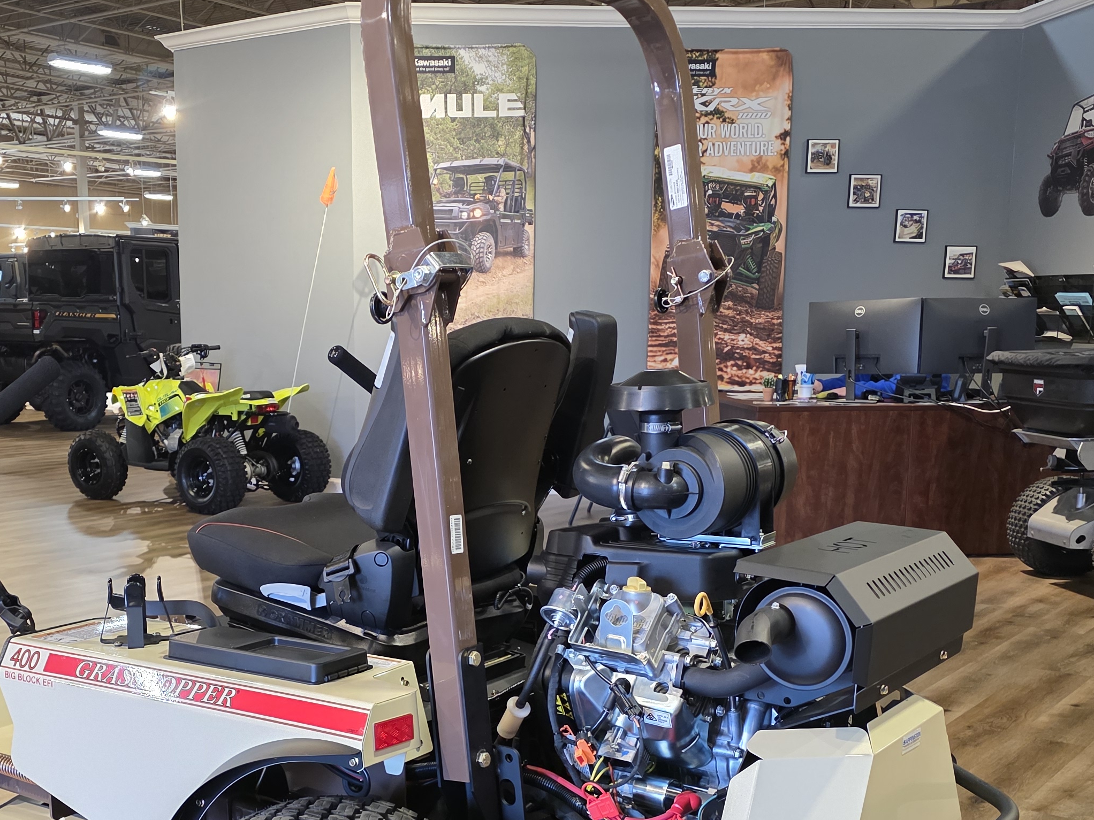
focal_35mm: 45
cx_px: 366
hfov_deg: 41.5
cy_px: 604
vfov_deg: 31.7
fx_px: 1422
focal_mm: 6.3
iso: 640
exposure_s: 1/120
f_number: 1.7
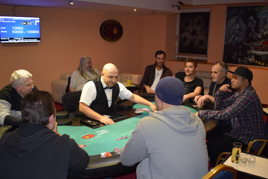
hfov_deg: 53.1
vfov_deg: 36.7
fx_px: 268
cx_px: 123
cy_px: 112
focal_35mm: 36
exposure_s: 1/30
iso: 1100
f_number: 3.5
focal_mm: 18
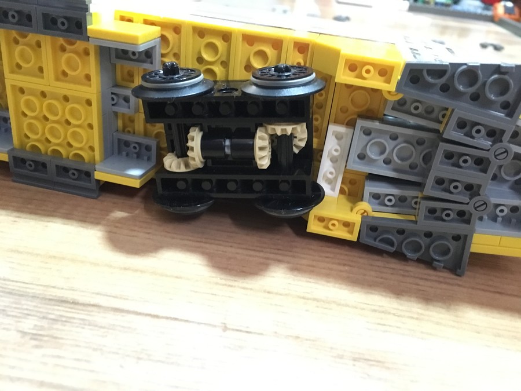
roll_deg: -6.1
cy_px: 196
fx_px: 436
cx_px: 260
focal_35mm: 29
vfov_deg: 48.2
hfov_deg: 61.7
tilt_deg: -31.1
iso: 1000
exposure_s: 1/17
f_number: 2.2
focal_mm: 4.15
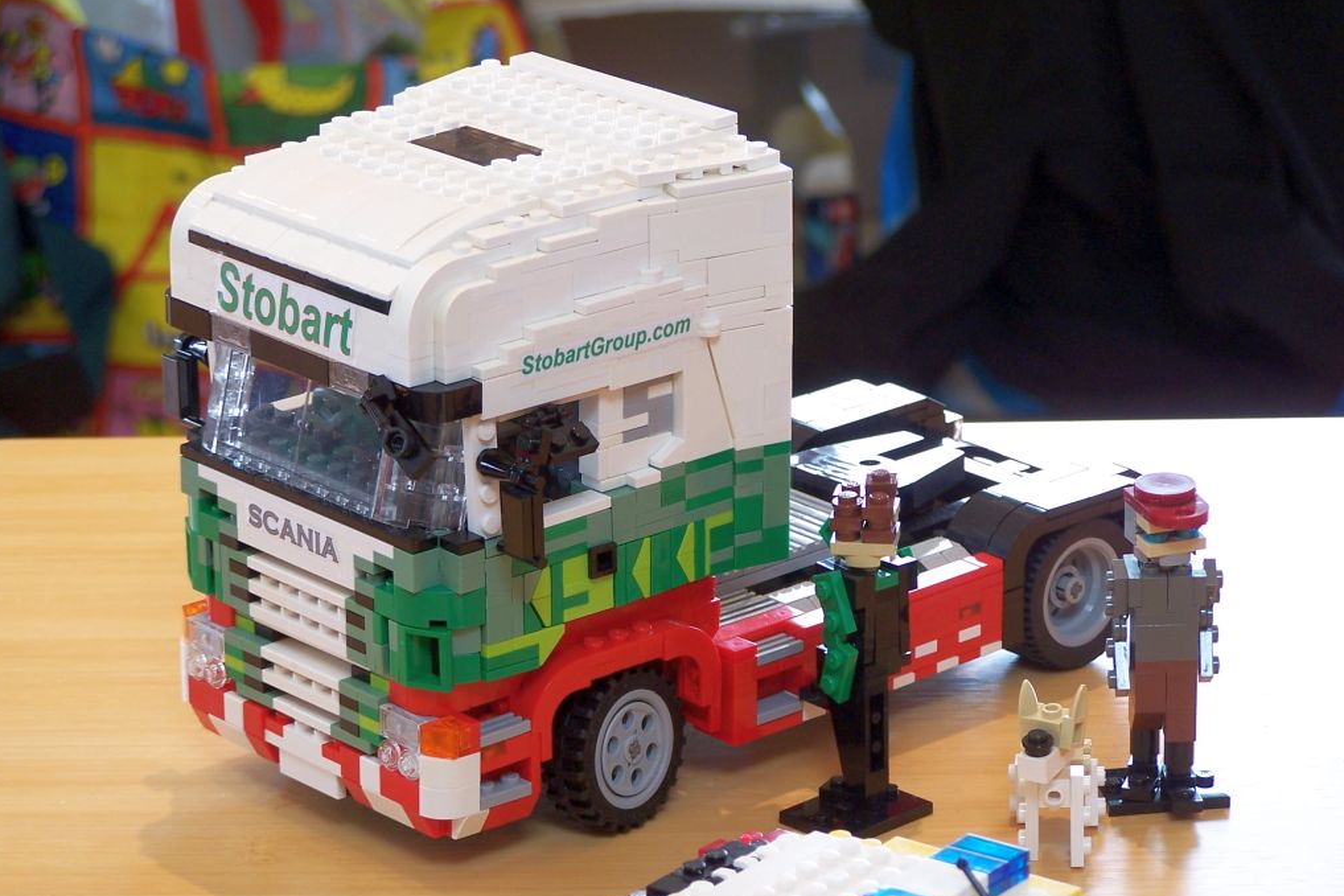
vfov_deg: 10.2
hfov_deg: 15.3
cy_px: 440
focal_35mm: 134
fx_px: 5002
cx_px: 669
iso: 80
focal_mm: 21.2
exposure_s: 1/20
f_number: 3.2
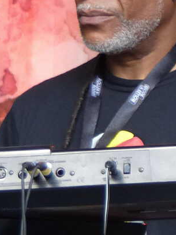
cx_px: 99
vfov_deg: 5.0
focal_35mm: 394
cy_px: 126
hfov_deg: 3.8
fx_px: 2668
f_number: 2.8
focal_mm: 28.7
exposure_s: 1/160
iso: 160
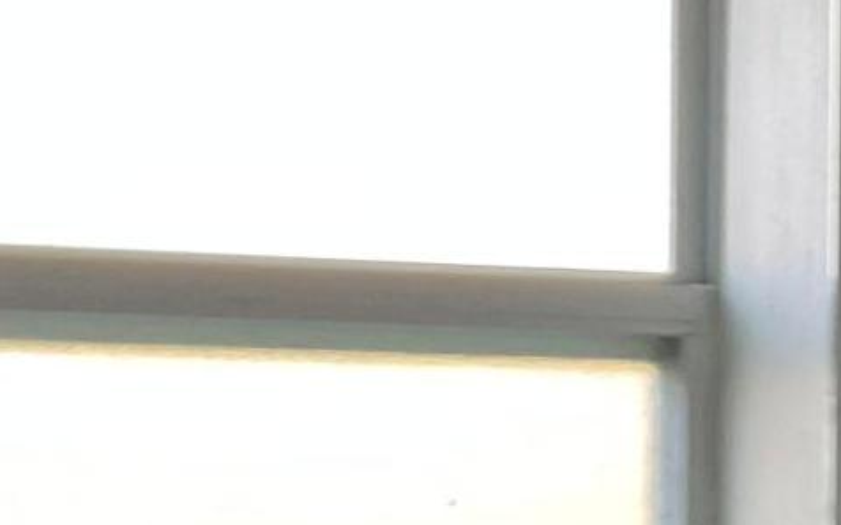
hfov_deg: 11.2
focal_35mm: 186
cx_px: 816
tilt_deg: -13.2
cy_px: 1453
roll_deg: +0.3
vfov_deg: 6.5
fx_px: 4261
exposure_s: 1/60
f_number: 1.8
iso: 40
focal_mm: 3
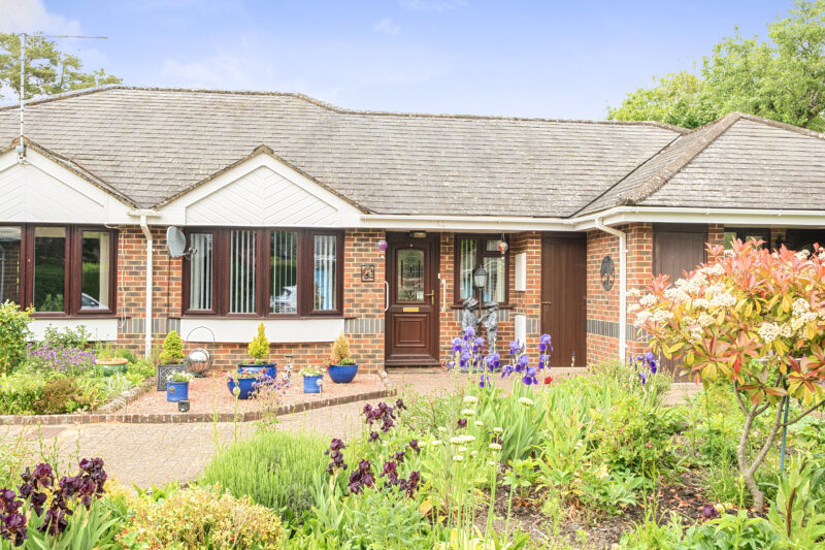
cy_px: 275
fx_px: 710
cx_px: 412
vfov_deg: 42.3
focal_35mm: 31
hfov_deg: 60.3
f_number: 7.1
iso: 400
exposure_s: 1/100
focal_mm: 21
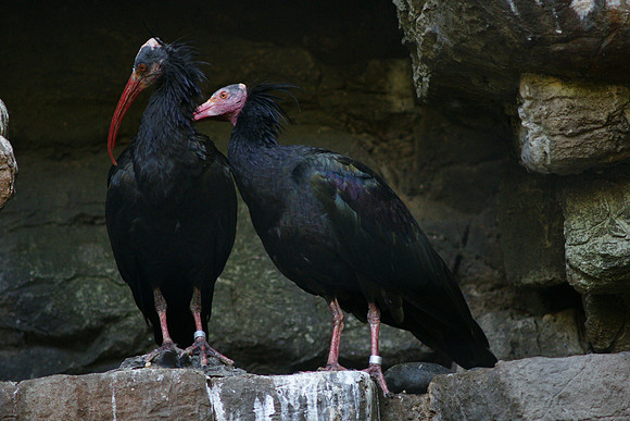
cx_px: 315
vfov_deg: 4.4
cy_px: 210
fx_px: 5514
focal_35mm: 315
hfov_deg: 6.5
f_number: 4
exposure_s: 1/250
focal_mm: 210
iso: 1600
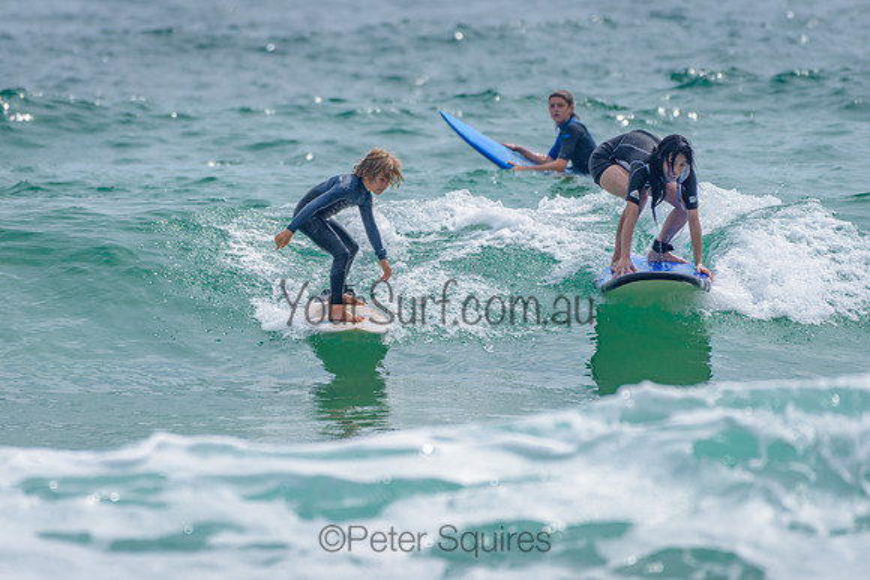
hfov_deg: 3.4
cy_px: 268
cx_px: 337
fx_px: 14807
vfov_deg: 2.2
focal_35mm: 613
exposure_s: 1/2000
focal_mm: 500
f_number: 5.6
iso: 125
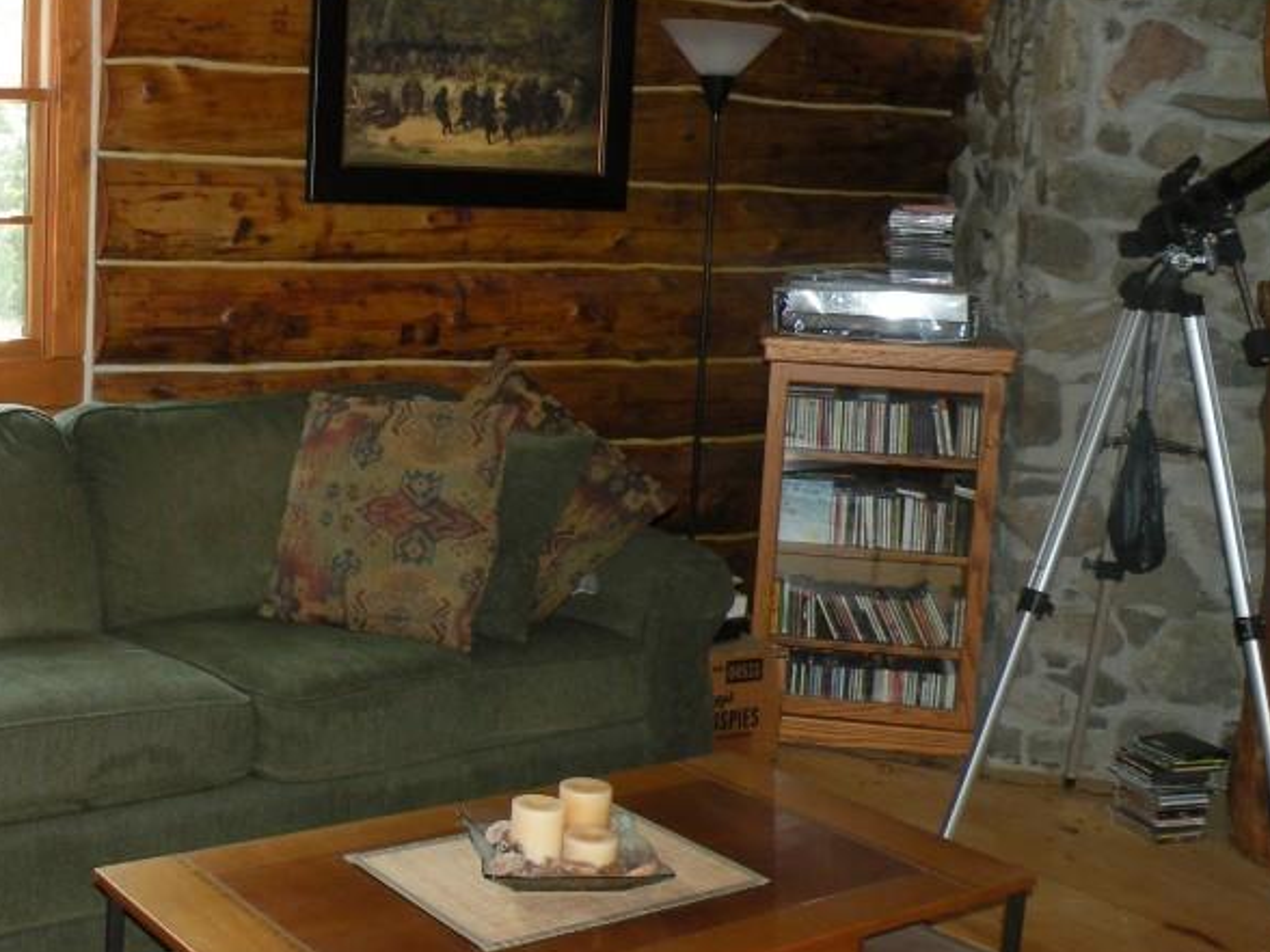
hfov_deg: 39.0
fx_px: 1724
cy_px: 350
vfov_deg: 30.7
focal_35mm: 47
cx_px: 264
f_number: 2.8
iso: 120
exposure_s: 1/62.2
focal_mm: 4.7
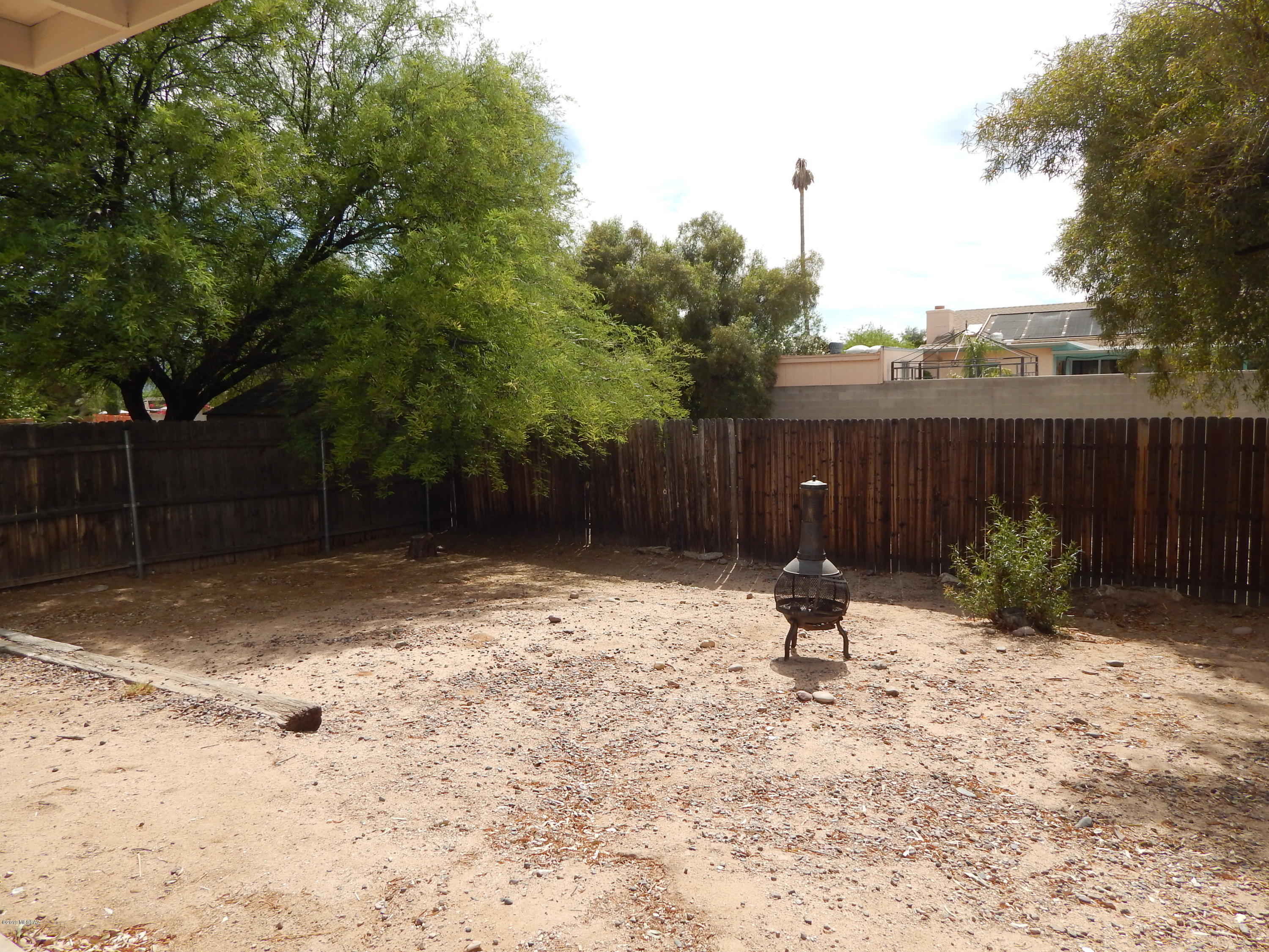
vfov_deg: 58.9
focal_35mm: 23
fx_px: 843
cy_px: 476
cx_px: 634
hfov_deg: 73.9
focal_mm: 4
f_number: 6
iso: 125
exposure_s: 1/400
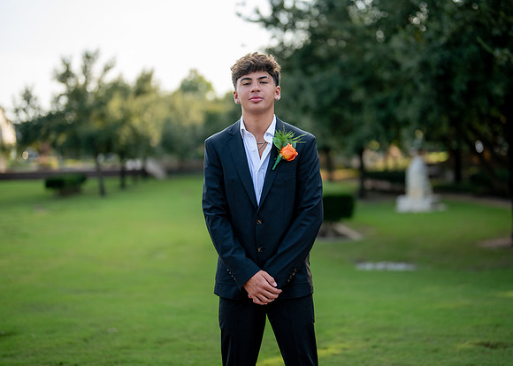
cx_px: 286
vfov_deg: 25.5
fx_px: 810
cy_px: 179
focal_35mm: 56
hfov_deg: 35.1
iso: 200
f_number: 1.2
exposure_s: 1/2000
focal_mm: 50
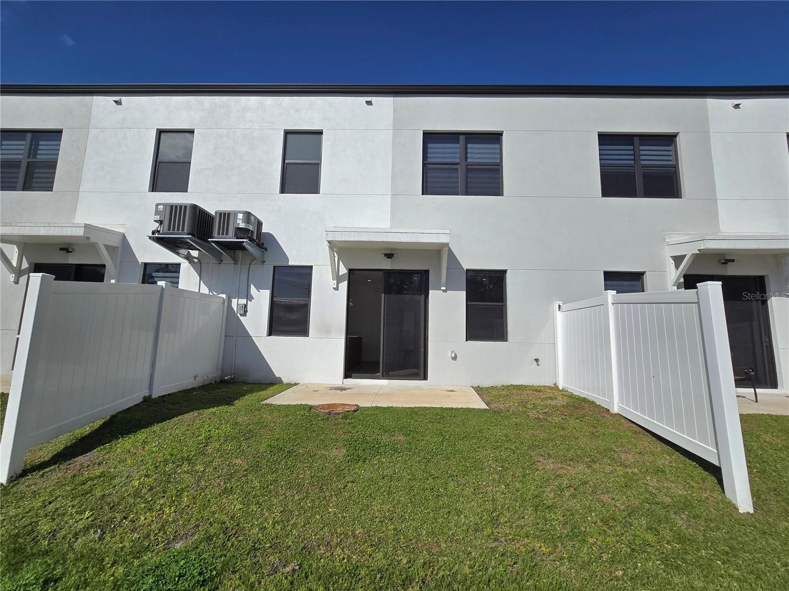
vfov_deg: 89.9
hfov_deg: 106.2
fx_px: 296
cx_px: 394
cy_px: 296
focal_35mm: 13
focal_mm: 2.2
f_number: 2.2
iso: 50
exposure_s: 1/10000
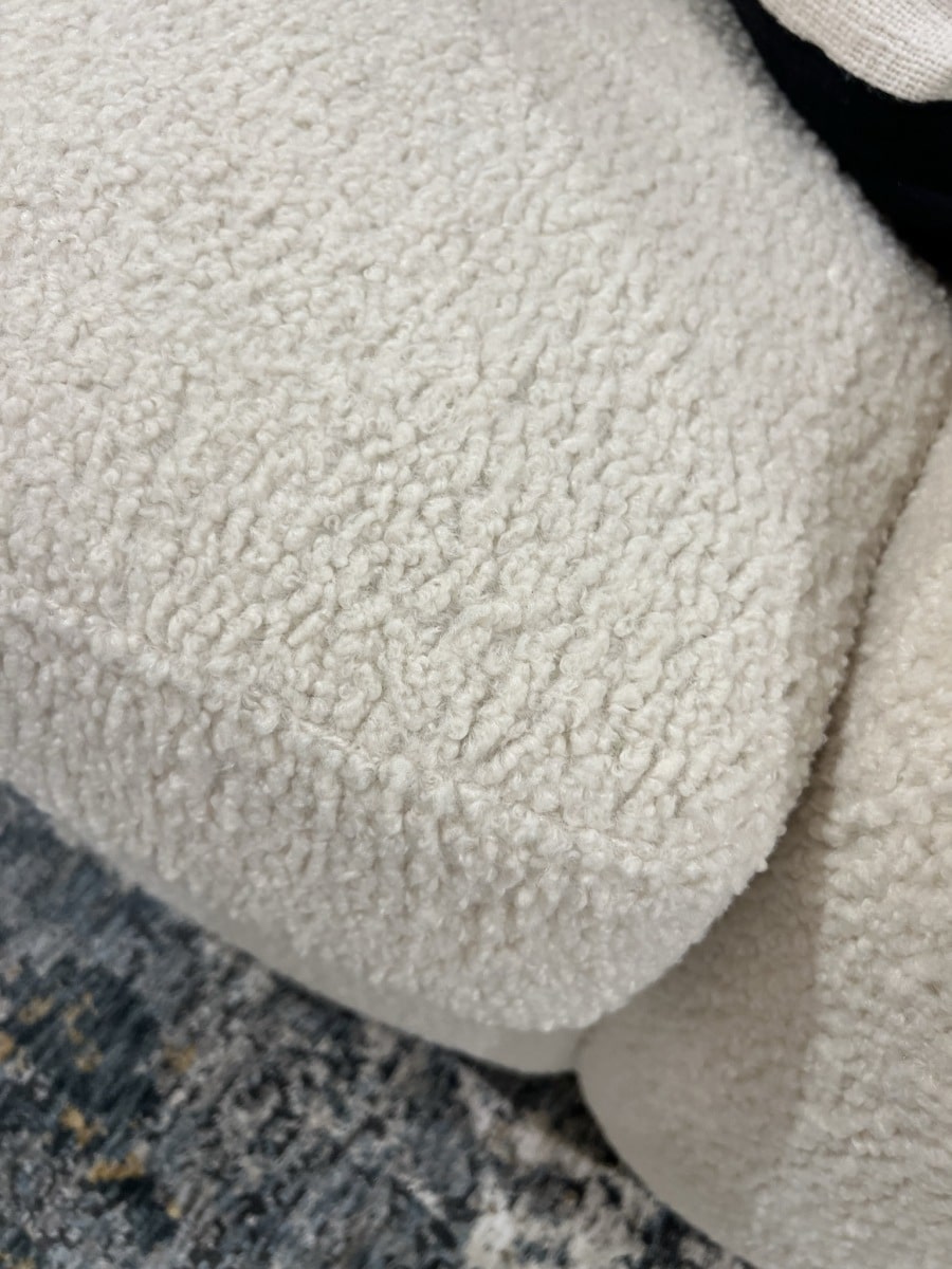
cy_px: 634
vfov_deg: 67.3
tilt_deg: -56.0
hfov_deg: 53.1
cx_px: 476
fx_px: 953
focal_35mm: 26
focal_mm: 5.7
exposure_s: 1/120
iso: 64
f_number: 1.5
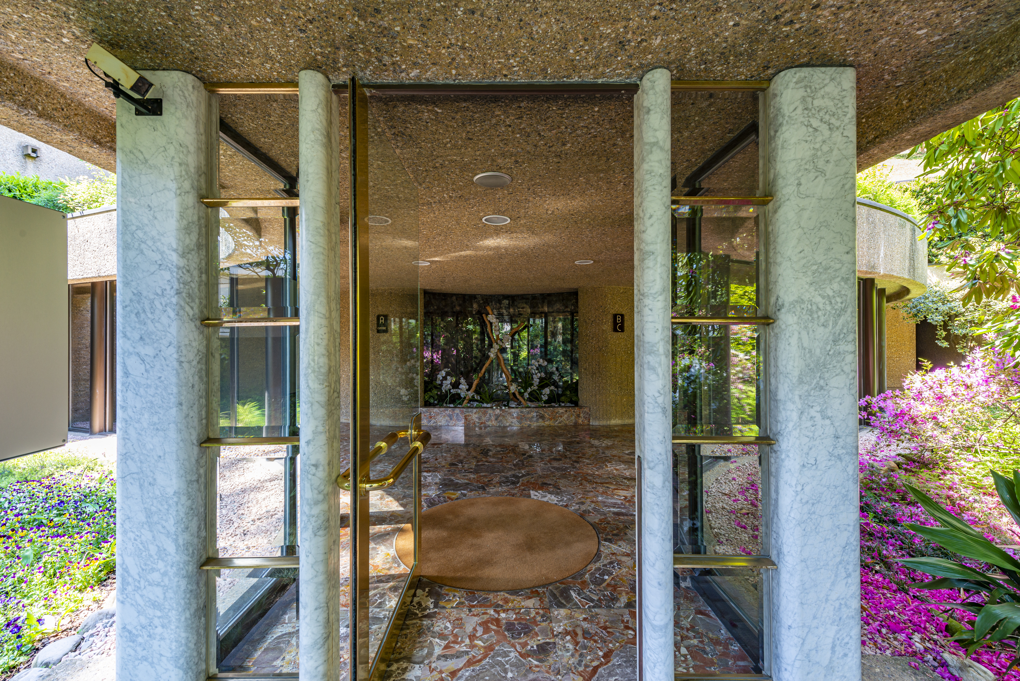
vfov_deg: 77.4
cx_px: 510
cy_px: 340
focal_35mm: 15
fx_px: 425
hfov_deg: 100.4
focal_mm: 15
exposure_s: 1/8
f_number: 9
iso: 100
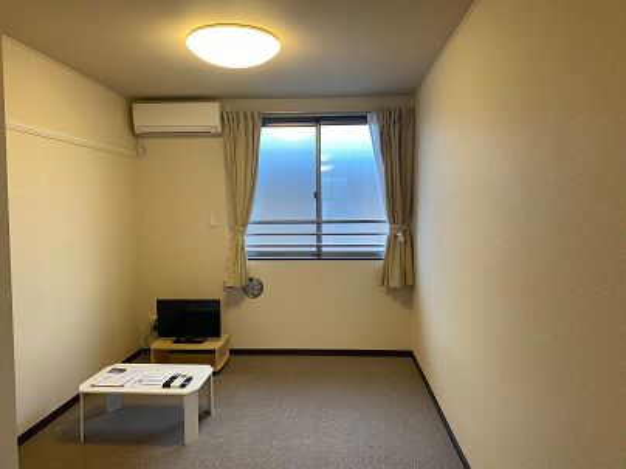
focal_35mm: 26
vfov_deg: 53.1
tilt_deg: -3.6
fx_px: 470
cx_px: 313
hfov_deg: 67.3
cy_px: 234
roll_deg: +0.3
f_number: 1.8
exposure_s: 1/120
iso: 80
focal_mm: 4.25
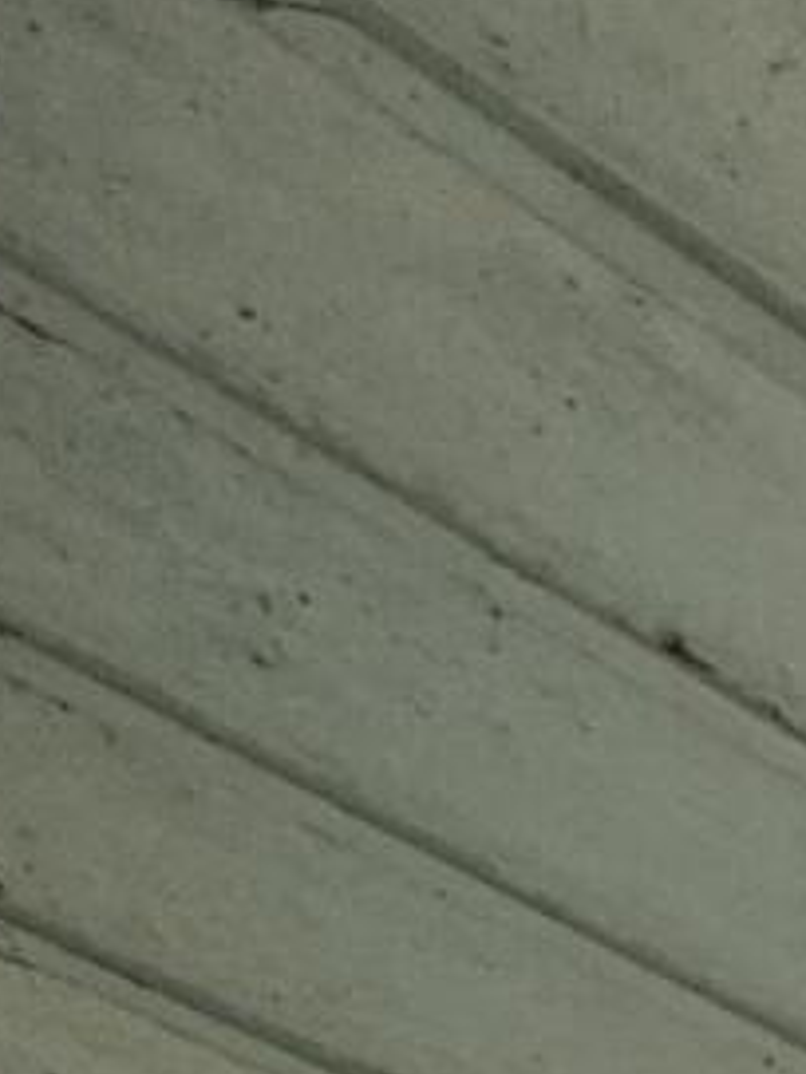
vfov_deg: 11.5
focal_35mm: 103
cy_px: 3159
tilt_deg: +1.2
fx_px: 3198
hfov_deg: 10.6
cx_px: 2335
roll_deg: -0.4
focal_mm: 2.22
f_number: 2.2
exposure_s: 1/201
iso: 50
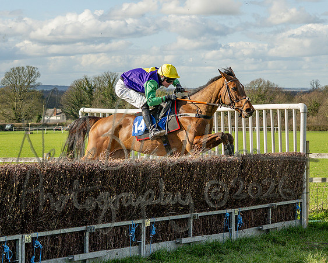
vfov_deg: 13.2
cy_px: 148
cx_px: 194
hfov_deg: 16.5
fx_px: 1132
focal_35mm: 117
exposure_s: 1/1600
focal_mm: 38
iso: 200
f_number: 4
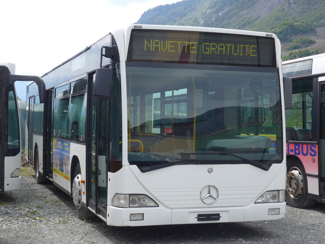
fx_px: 582
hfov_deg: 31.2
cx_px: 151
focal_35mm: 62
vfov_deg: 23.7
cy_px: 121
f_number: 3.2
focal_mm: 10.1
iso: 80
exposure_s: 1/800
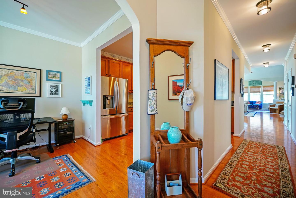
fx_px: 123
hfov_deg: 100.4
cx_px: 148
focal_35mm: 15
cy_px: 99
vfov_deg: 77.3
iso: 200
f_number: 2.8
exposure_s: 1/30
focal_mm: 10
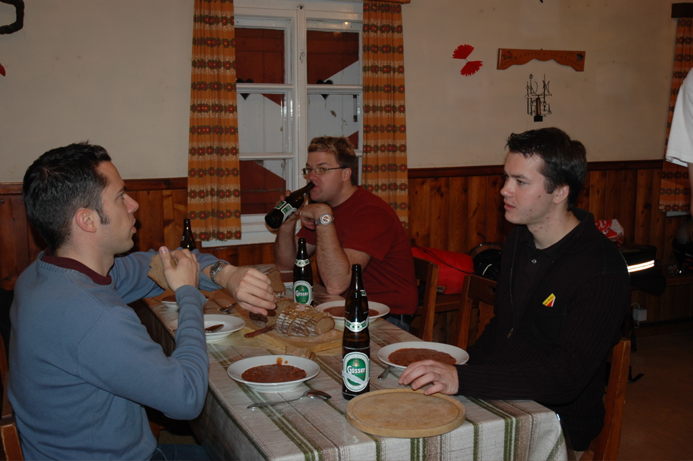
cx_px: 346
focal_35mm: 40
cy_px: 230
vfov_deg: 32.9
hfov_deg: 48.0
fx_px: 779
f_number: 3.8
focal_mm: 27
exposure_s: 1/60
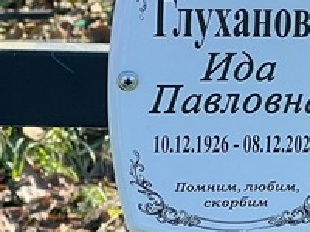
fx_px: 2758
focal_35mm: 308
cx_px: 349
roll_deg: -2.5
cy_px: 2
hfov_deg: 6.4
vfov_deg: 4.8
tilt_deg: -11.5
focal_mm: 9
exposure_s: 1/231
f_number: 2.8
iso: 32
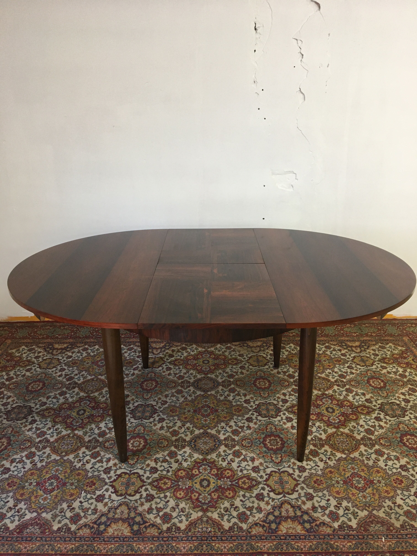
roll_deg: +0.9
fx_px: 466
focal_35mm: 29
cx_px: 208
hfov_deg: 48.2
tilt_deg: -20.7
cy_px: 278
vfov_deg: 61.7
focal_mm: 4.15
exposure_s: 1/33
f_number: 2.2
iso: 160
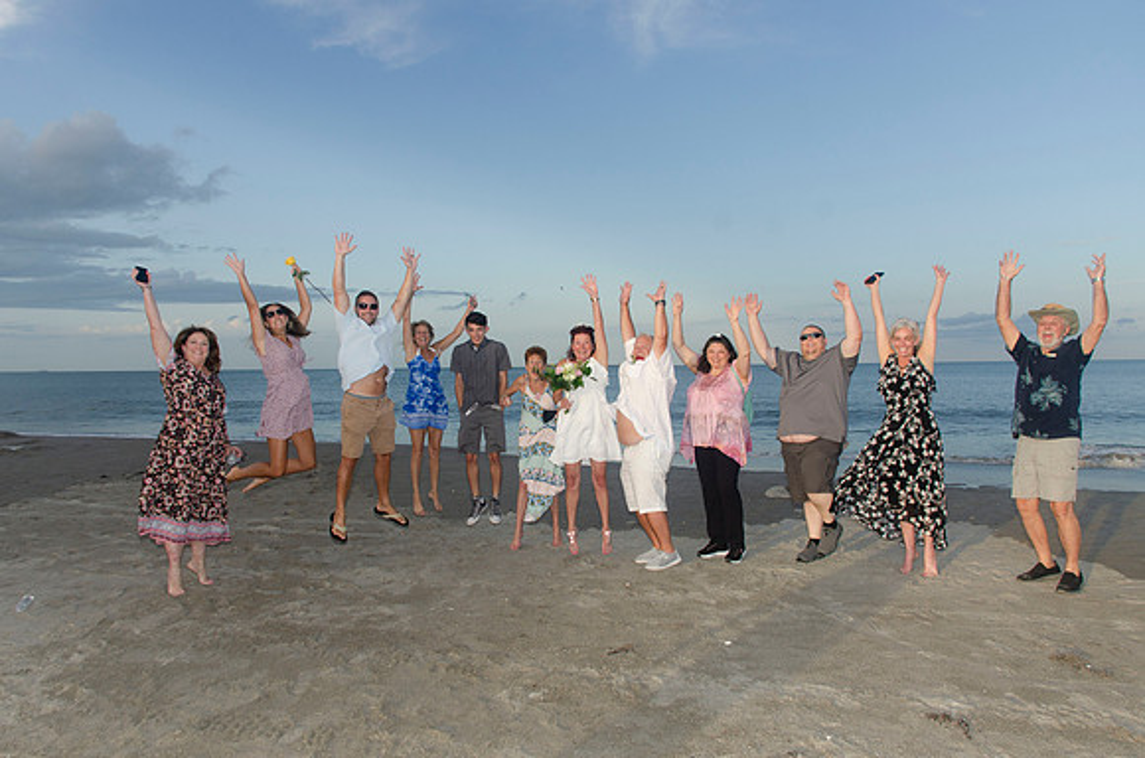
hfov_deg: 67.5
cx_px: 572
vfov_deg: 47.7
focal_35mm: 27
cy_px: 379
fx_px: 857
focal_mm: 18
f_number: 7.1
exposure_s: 1/250
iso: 200
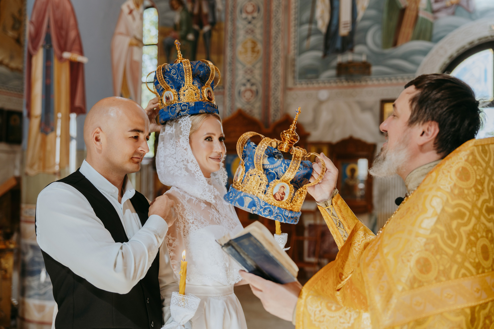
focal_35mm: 48
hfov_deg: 41.1
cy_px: 164
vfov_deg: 28.1
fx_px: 659
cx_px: 247
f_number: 2.8
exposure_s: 1/125
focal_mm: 48
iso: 125
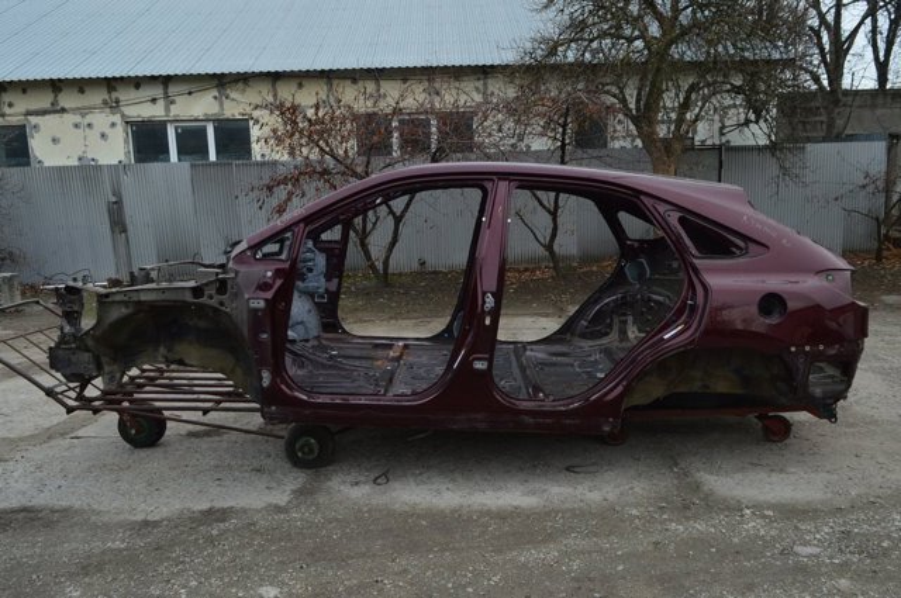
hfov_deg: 67.4
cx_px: 450
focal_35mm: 27
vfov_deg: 47.8
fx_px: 675
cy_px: 299
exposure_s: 1/160
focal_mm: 18
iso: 400
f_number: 9
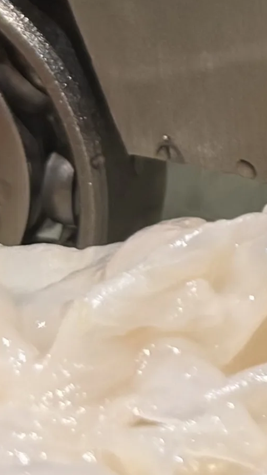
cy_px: -274
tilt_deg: -13.5
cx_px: 800
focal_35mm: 179
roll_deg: -0.1
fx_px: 2255
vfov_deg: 11.5
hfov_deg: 6.2
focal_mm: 5.96
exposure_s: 1/120
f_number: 1.6
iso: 125
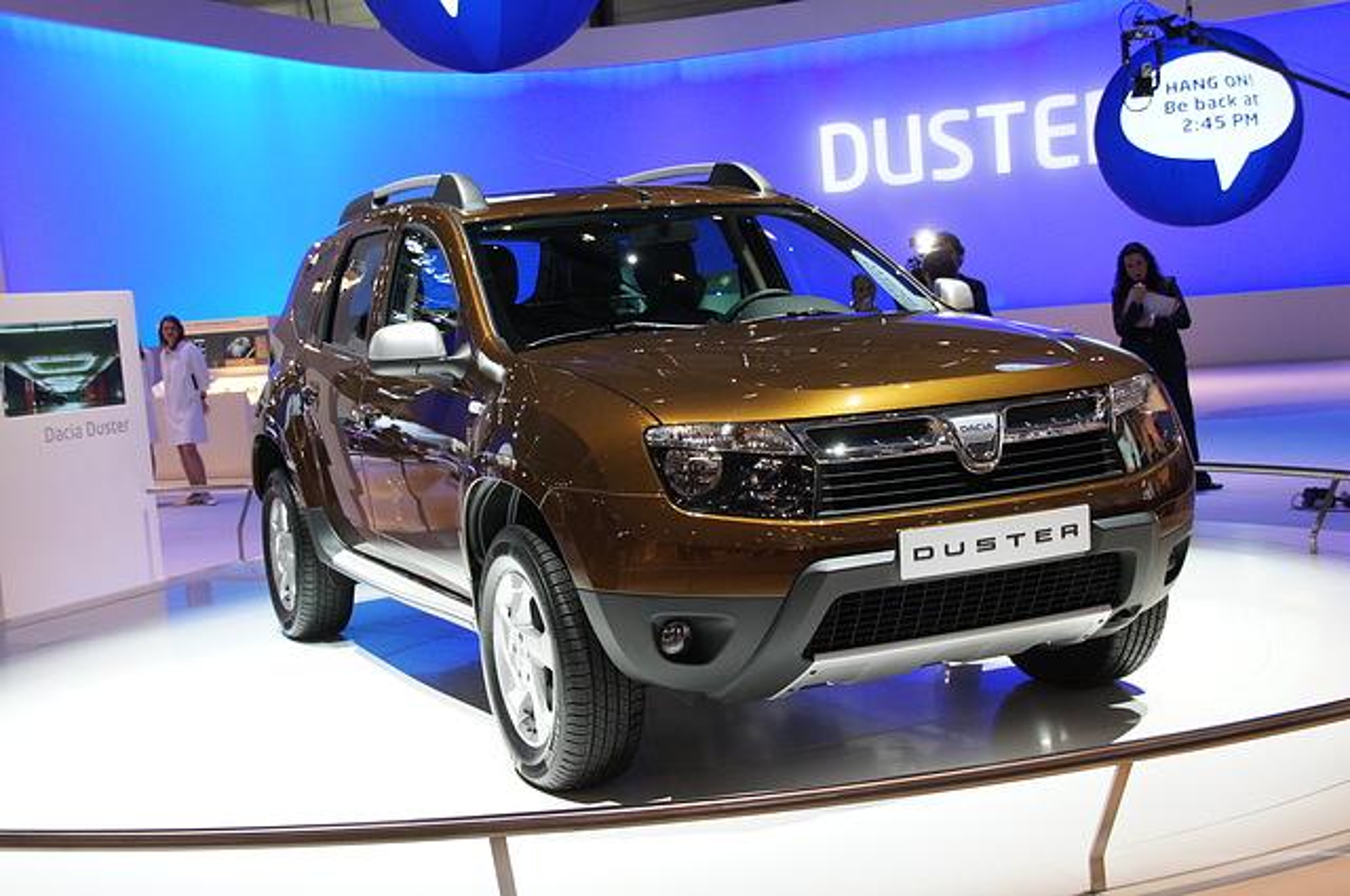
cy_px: 448
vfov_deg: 31.8
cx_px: 675
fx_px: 1573
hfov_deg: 46.5
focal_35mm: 42
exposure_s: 1/80
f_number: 5.6
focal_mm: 28
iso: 800
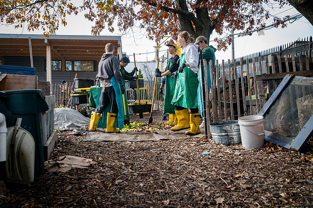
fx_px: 304
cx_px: 156
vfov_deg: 37.8
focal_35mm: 35
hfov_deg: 54.5
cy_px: 104
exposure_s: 1/320
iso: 640
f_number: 4
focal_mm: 35
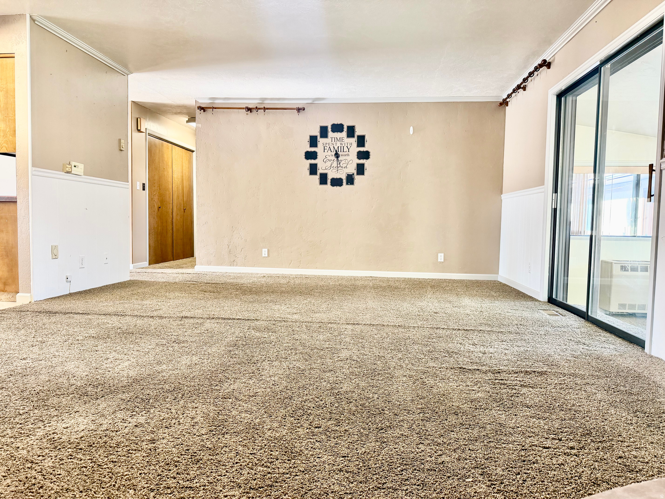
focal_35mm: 24
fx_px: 461
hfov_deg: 71.6
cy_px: 250
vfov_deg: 56.8
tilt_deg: -3.1
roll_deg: -0.8
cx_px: 332
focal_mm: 6.76
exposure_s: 1/60
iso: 200
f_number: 1.78
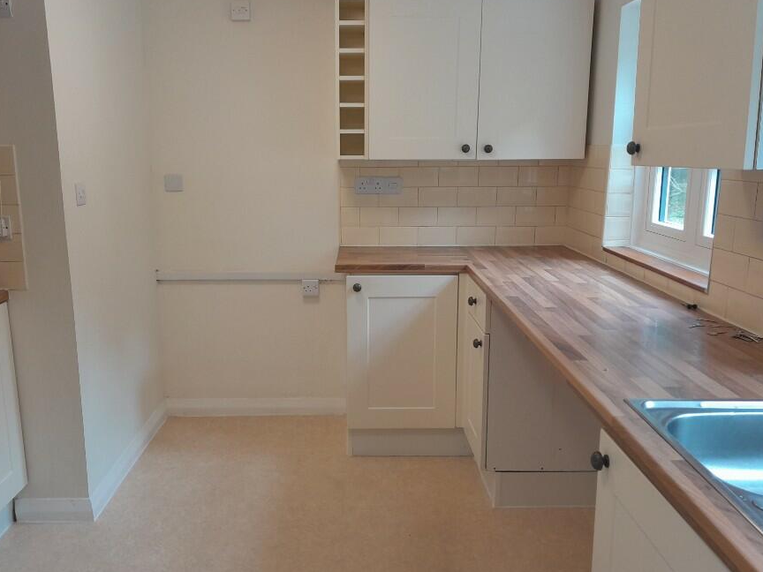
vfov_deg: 44.2
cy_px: 285
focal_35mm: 32
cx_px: 361
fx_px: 705
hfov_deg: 56.8
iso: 80
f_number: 1.8
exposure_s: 1/50
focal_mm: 4
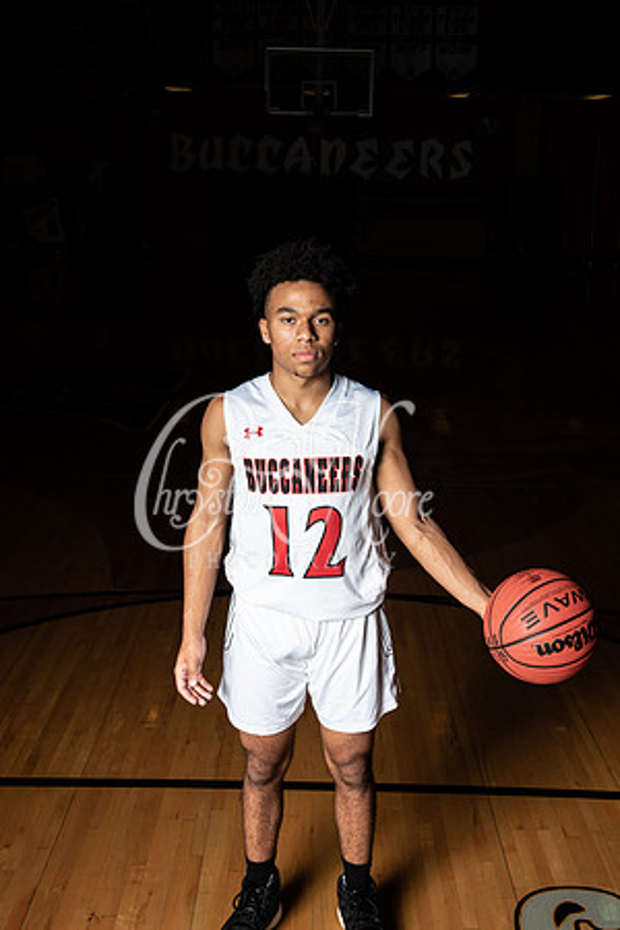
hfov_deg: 28.1
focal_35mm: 48
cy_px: 465
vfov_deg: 41.1
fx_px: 1240
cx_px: 310
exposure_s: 1/200
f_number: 14
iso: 320
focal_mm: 48
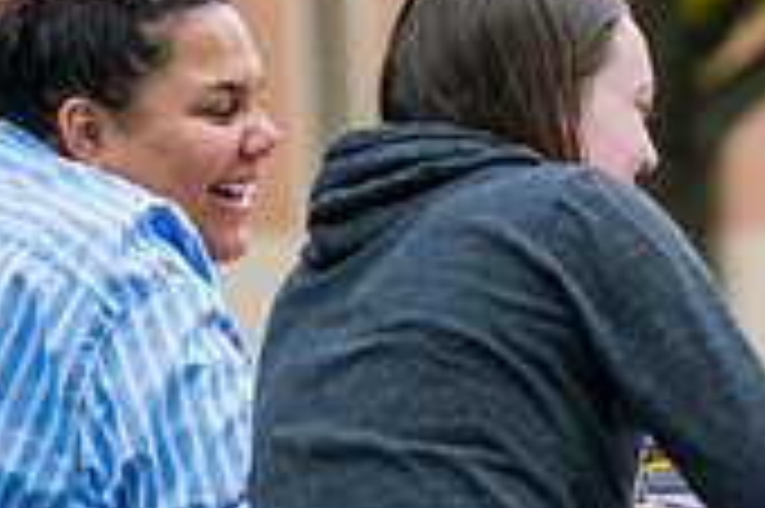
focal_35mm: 341
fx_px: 7239
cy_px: 119
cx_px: 932
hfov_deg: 6.0
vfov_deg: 4.0
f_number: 3.2
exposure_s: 1/500
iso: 160
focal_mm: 100
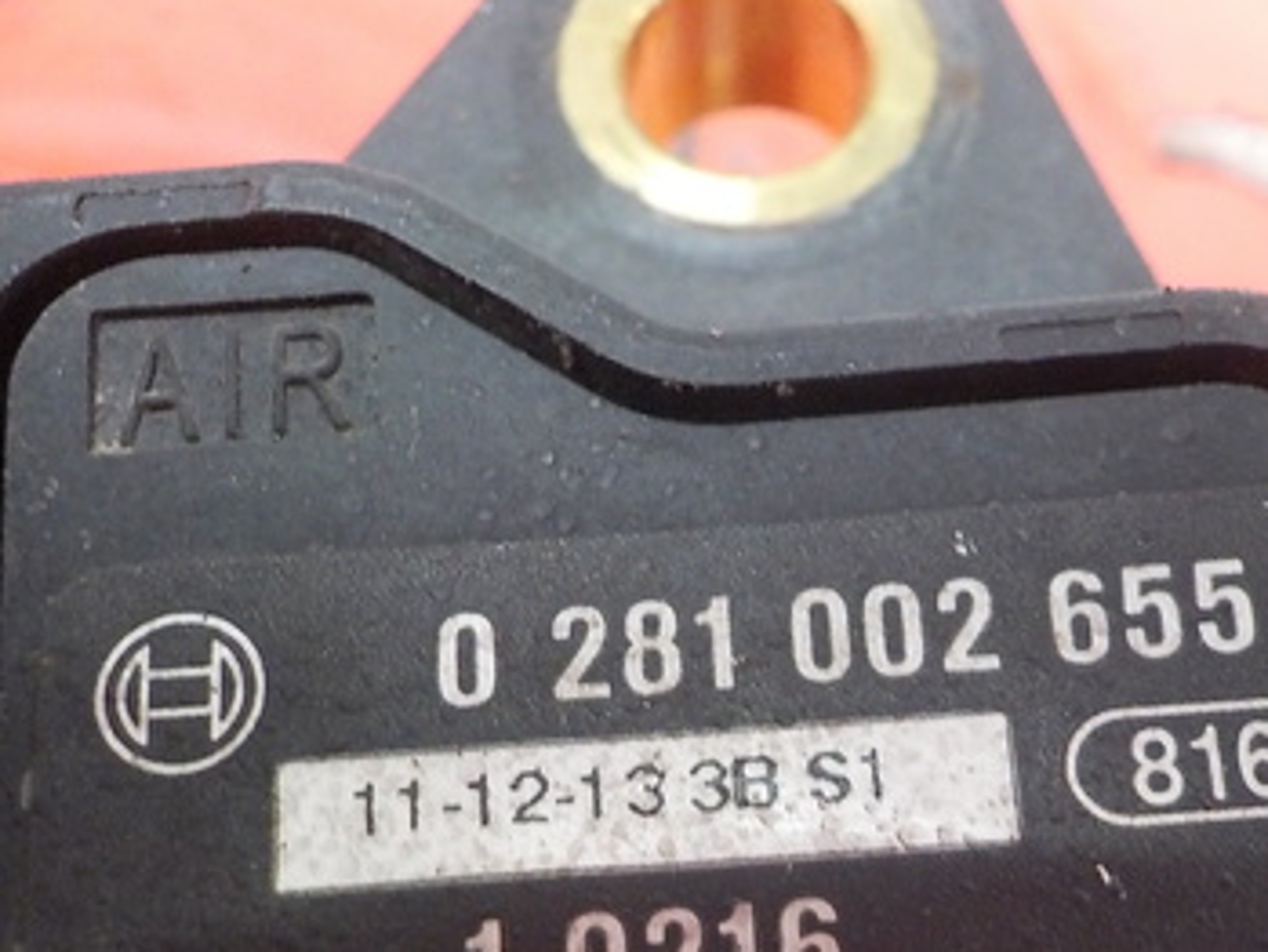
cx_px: 756
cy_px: 781
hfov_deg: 34.8
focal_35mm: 55
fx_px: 2015
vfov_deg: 26.0
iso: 400
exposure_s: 1/25
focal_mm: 4.1
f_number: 3.3
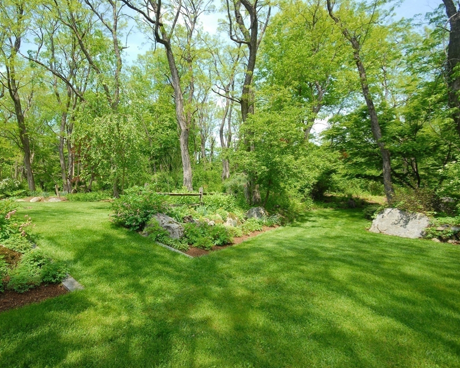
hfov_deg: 88.6
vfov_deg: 77.0
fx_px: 231
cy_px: 184
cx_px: 185
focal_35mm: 17
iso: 200
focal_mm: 10
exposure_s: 1/160
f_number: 6.3
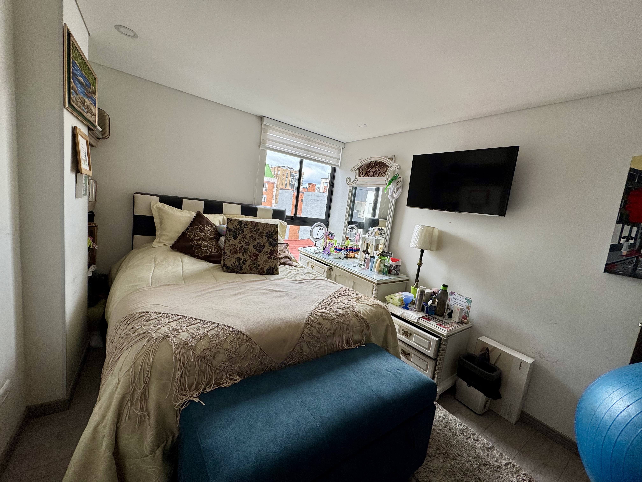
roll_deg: -6.9
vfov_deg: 85.7
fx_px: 260
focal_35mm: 14
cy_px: 241
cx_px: 321
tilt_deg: -8.5
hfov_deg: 102.1
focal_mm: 2.22
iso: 40
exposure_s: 1/141
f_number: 2.2
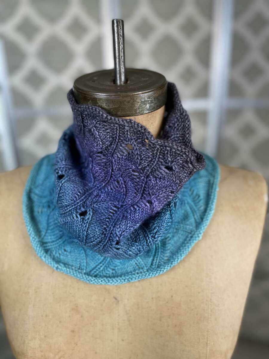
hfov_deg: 53.1
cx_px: 134
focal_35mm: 26
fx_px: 269
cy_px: 180
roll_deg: +1.8
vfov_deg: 67.3
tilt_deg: -19.6
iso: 100
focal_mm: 4.2
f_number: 1.6
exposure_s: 1/121
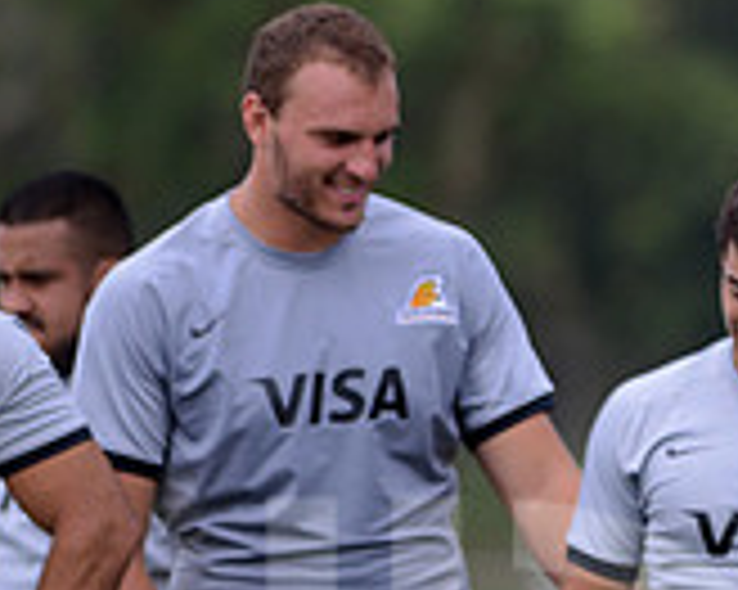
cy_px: 835
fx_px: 21720
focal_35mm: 995
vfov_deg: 1.6
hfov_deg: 1.9
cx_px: 1282
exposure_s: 1/800
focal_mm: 300
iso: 200
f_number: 4
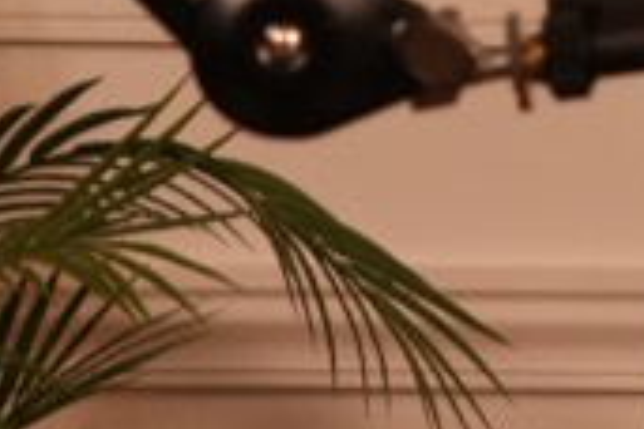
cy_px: -356
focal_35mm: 395
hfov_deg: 5.1
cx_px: 1198
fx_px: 7069
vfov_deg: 3.5
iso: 800
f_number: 5.6
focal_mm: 41
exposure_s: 1/160
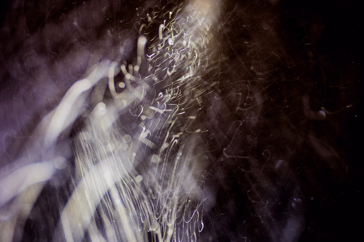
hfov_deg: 54.4
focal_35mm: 35
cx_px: 182
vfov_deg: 37.9
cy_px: 121
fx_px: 354
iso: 800
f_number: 2
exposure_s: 1/1.25
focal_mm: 35
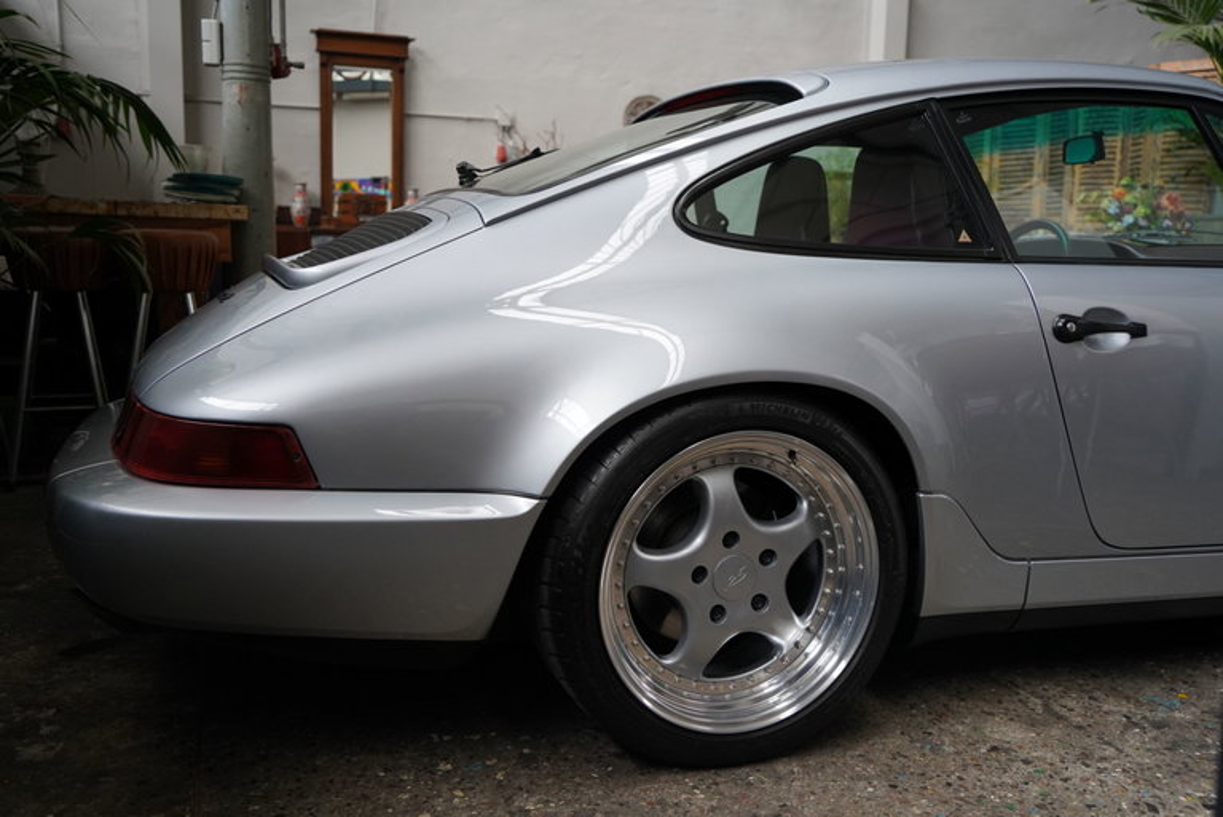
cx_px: 612
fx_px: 1121
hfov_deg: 57.2
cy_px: 408
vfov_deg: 40.0
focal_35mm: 33
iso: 2000
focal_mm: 33
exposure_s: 1/800
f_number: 4
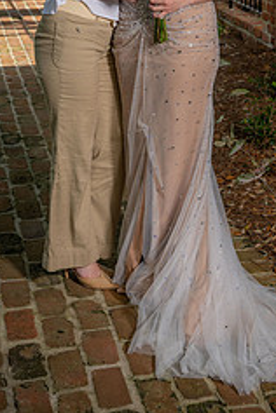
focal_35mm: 78
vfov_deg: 25.3
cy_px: 56
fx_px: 897
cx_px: 185
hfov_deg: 17.4
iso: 100
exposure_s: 1/160
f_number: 5.6
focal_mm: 41
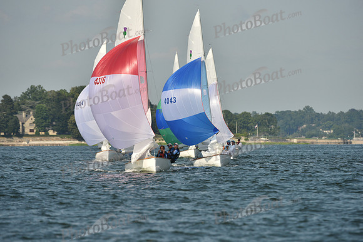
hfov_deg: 5.2
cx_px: 182
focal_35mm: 400
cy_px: 121
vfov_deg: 3.4
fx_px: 4034
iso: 250
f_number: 7.1
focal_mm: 400
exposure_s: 1/1250
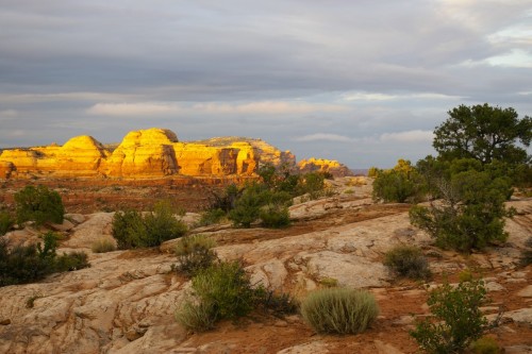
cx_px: 266
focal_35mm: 68
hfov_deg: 29.9
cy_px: 177
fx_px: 997
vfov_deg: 20.1
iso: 400
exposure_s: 1/125
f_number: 6.7
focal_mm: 45
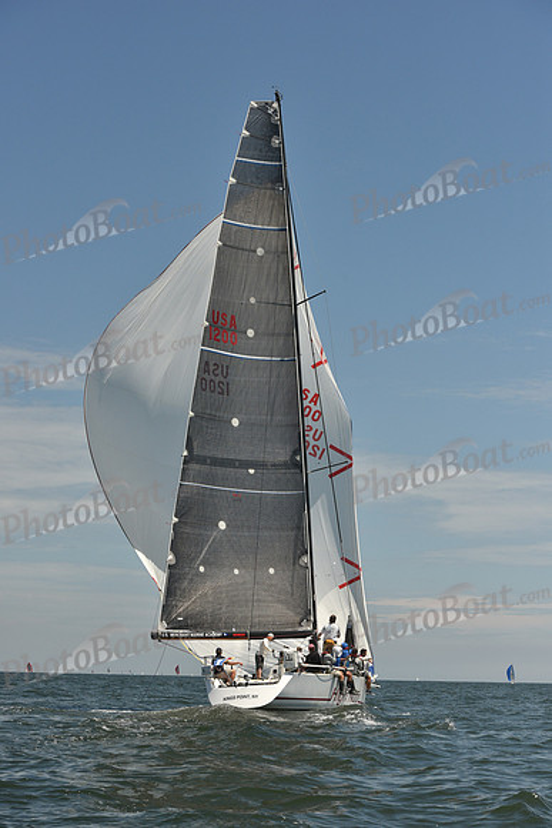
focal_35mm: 70
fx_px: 1609
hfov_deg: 19.5
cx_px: 276
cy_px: 414
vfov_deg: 28.8
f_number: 8
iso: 320
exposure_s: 1/2000
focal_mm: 70
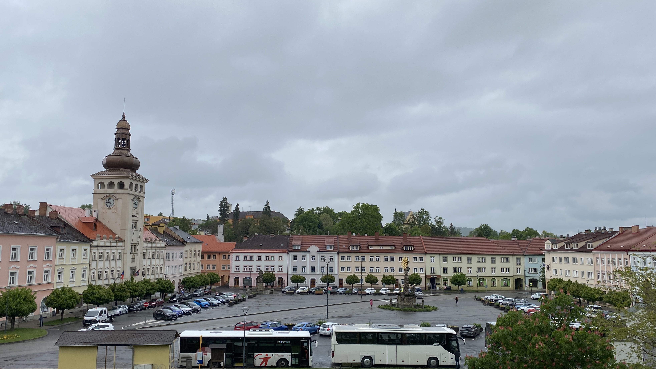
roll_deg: -1.0
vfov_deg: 40.1
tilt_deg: +6.1
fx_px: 504
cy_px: 206
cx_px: 323
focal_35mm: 29
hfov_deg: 66.1
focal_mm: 4.25
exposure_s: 1/2688
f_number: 1.8
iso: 32
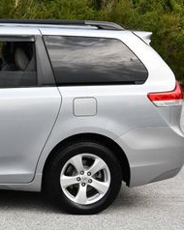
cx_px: -80
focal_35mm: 101
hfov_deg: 14.3
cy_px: 50
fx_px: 688
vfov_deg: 18.8
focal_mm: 20
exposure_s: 1/250
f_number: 8
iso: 200
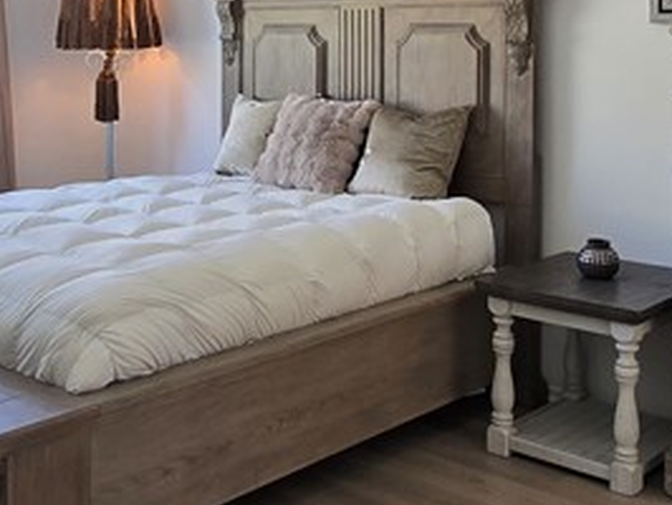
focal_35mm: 50
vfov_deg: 28.0
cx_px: 303
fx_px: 972
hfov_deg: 38.1
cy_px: 43
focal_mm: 2.2
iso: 64
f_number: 2.2
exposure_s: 1/60
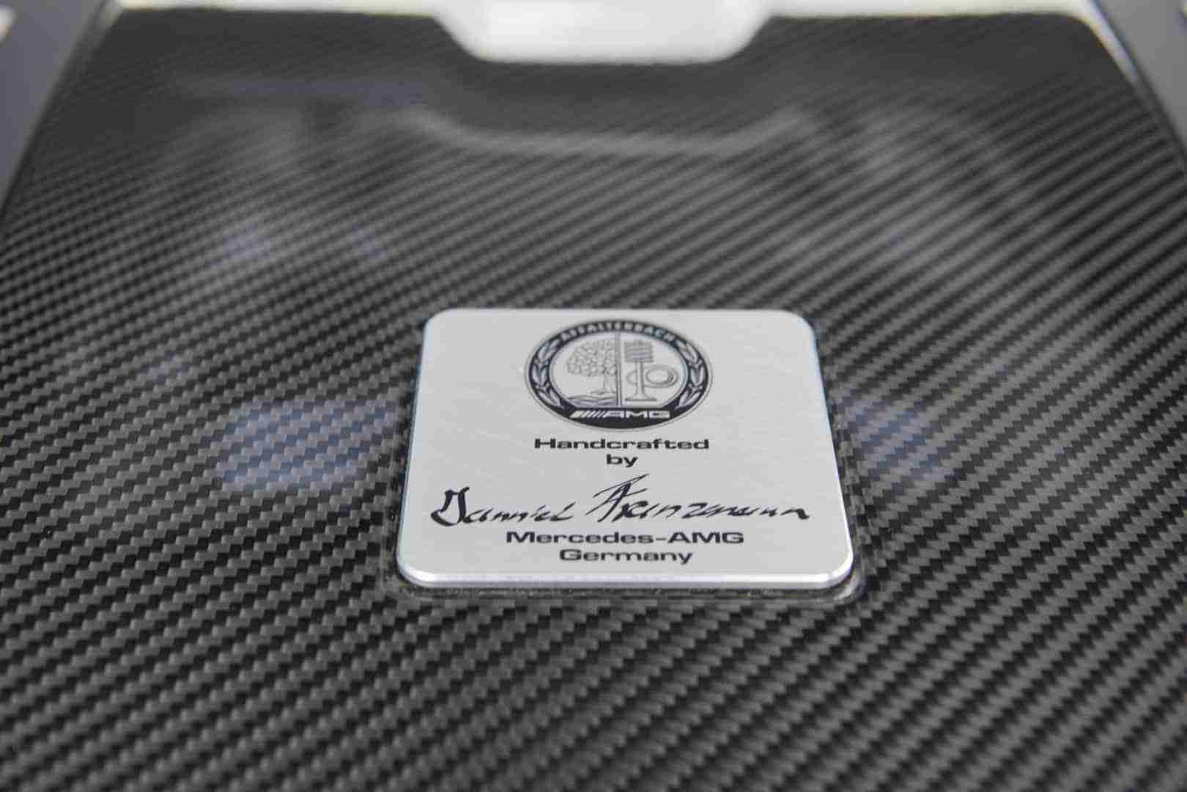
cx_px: 594
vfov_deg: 29.9
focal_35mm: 45
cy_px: 396
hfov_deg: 43.6
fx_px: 1484
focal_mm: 30
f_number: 4.5
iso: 100
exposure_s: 1/80
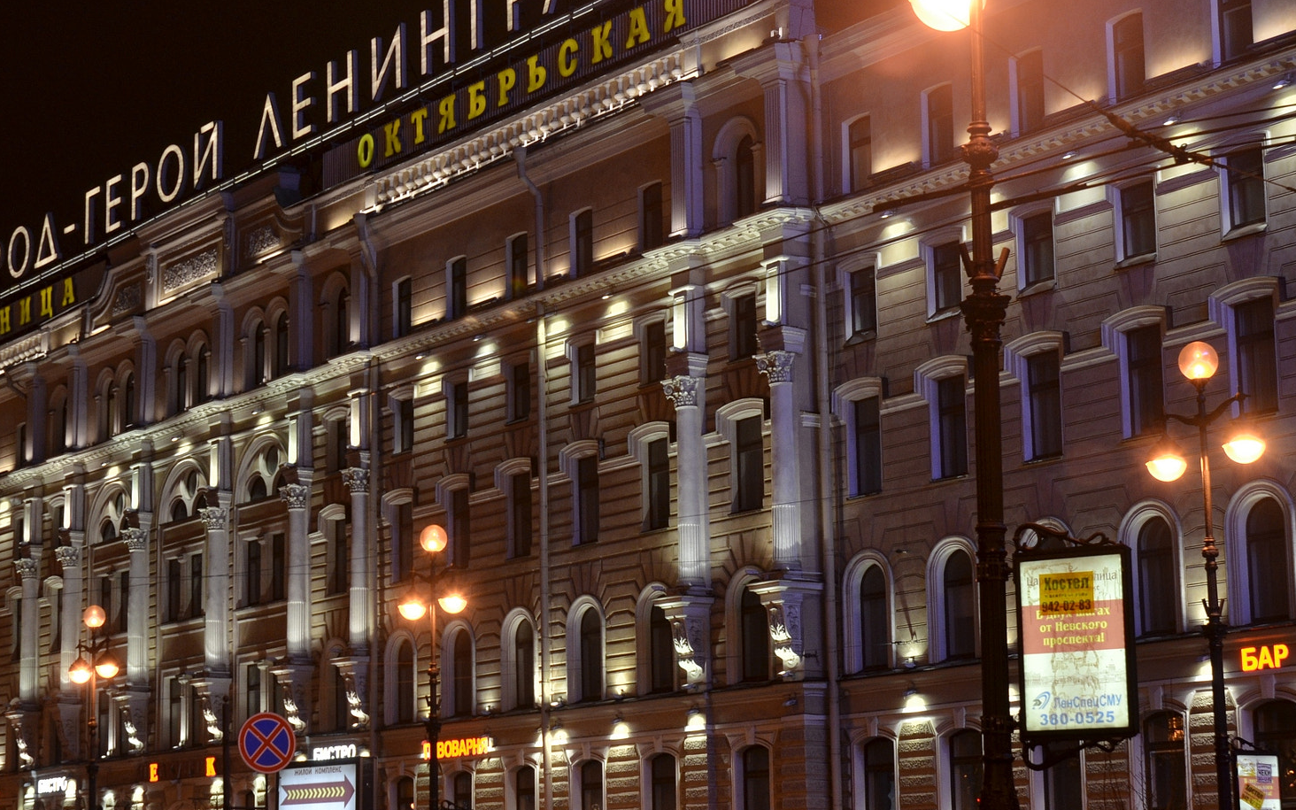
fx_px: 2639
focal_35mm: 75
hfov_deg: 27.5
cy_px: 432
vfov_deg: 17.4
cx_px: 456
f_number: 6.3
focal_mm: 35
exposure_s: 1/30
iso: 320
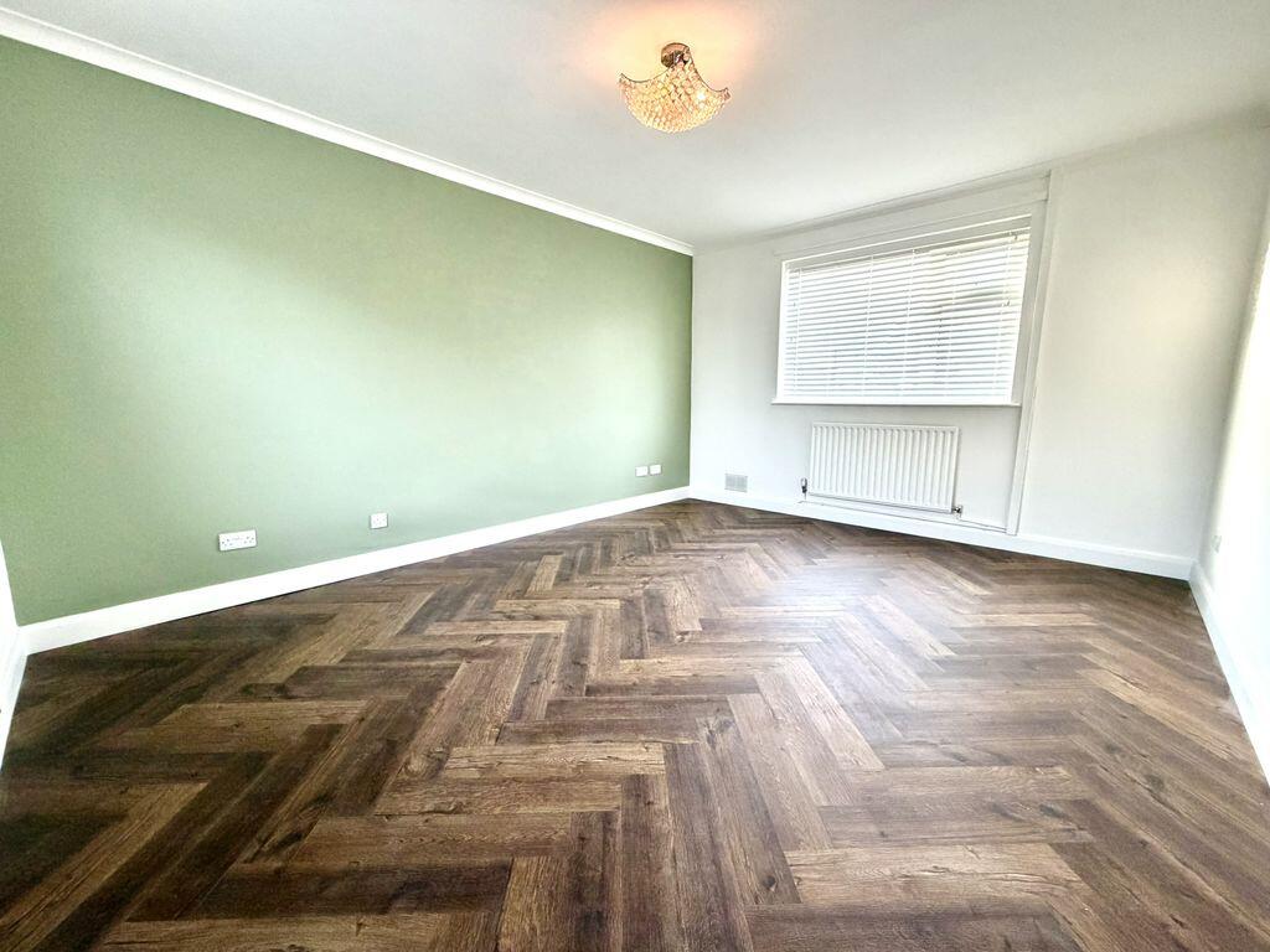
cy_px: 476
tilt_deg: -8.9
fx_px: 514
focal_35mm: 14
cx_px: 635
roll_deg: +0.1
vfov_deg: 85.7
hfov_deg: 102.1
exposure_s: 1/100
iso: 250
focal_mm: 2.22
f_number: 2.2
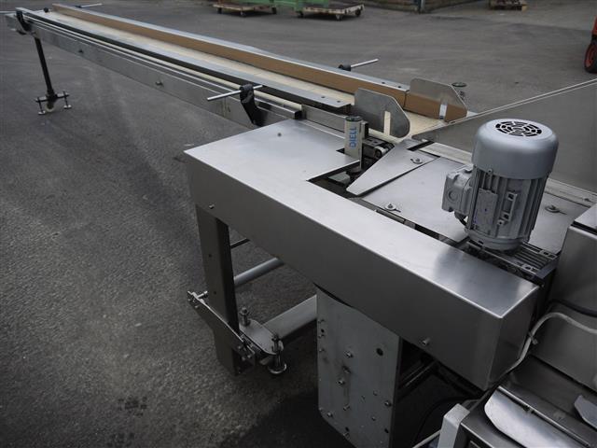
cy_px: 224
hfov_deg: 63.4
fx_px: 483
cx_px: 298
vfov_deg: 49.7
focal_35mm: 28
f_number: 4.5
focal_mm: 14
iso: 100
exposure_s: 1/160
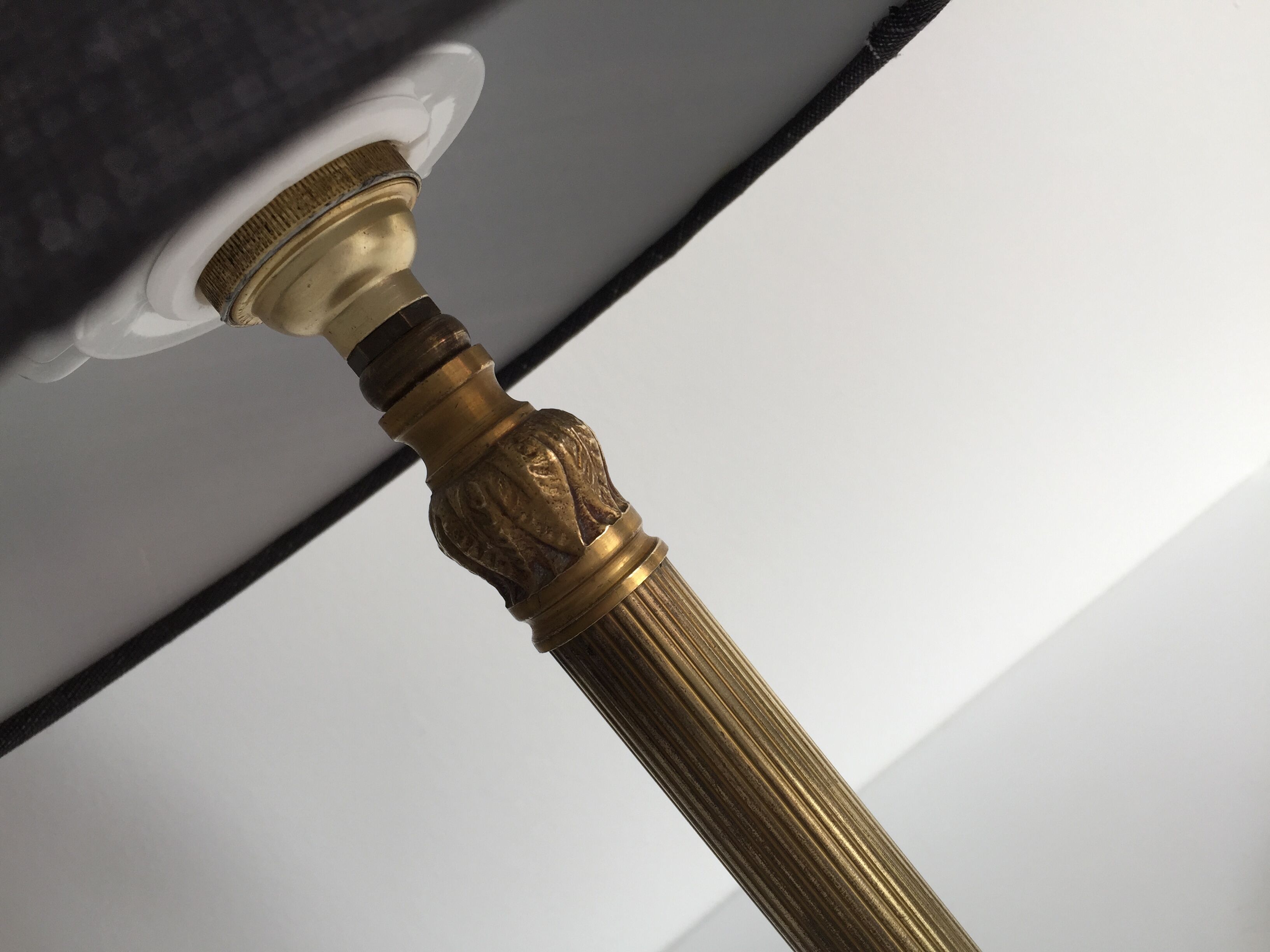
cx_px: 635
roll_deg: +40.0
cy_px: 476
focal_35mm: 29
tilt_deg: -6.1
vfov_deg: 48.2
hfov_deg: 61.7
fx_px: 1064
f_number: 2.2
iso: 40
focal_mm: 4.15
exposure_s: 1/100
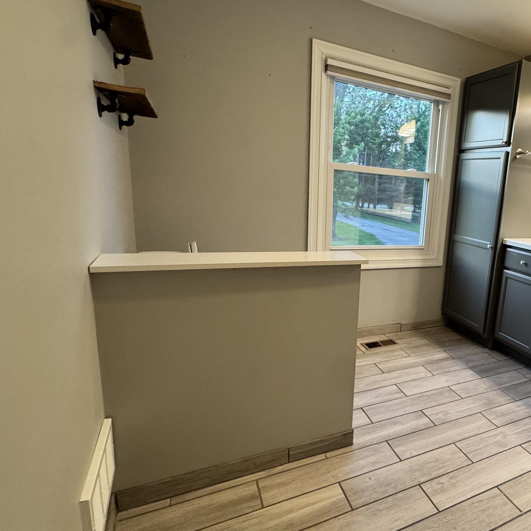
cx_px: 409
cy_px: 273
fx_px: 382
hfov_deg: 64.7
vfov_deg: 69.6
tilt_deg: -13.8
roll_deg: -4.9
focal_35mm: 22
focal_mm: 2.22
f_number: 2.2
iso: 320
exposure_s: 1/120
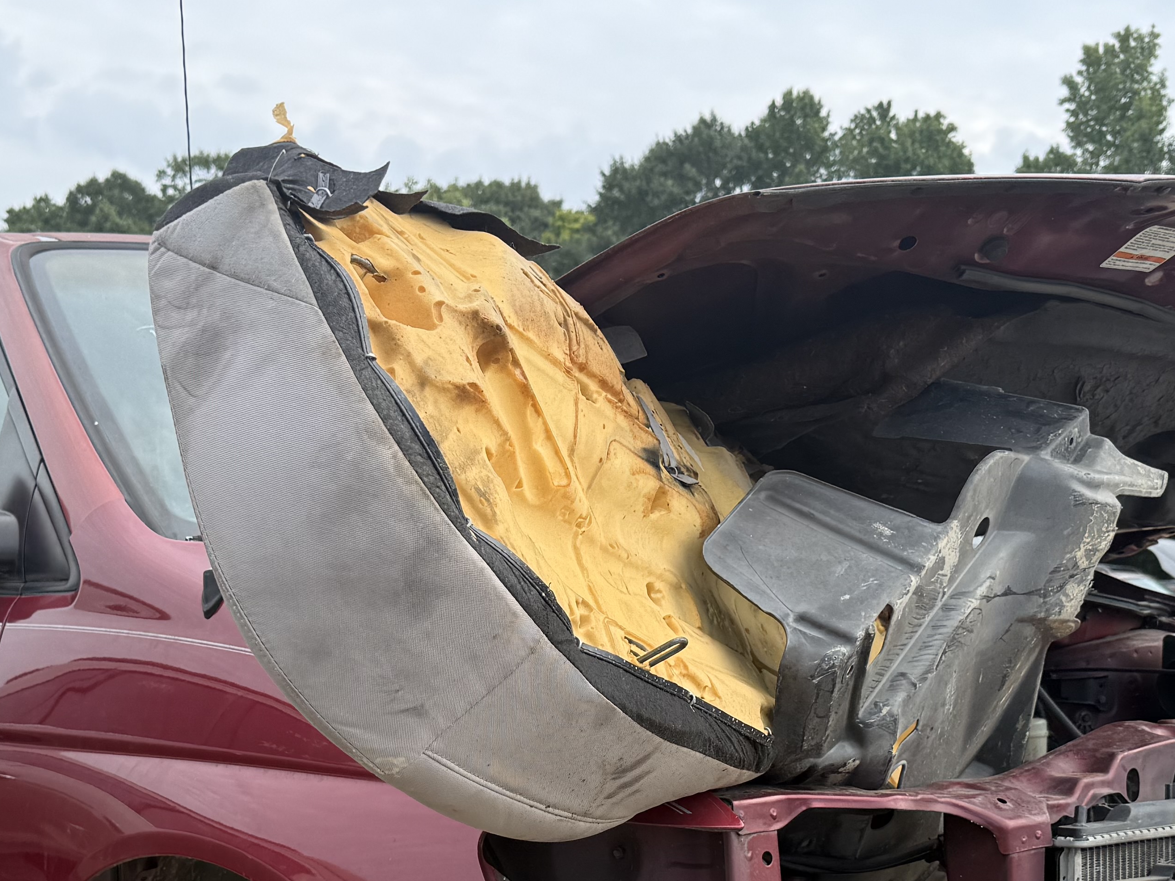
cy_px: 811
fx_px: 1833
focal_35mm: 54
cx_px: 473
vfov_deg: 26.1
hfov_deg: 35.4
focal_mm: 6.76
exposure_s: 1/1271
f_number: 1.78
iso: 80
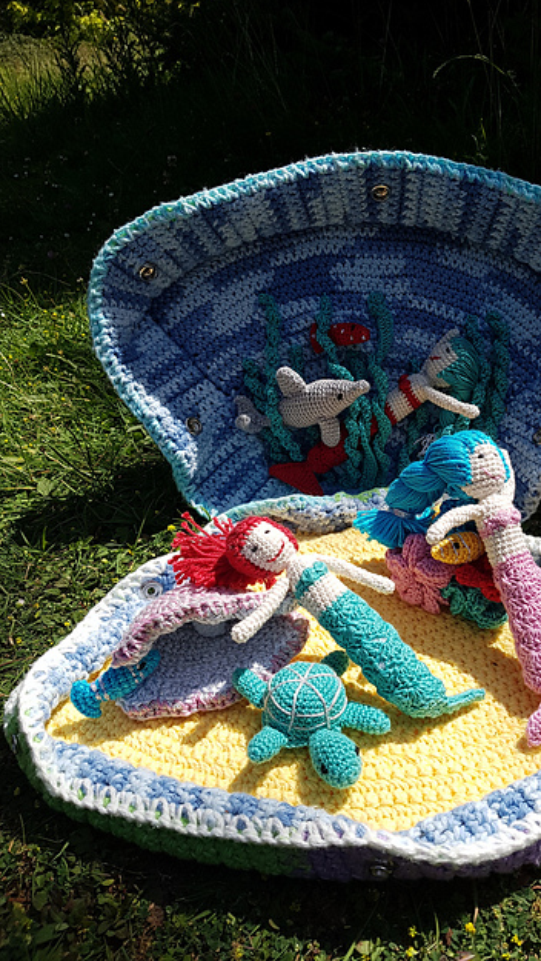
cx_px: 363
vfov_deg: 66.0
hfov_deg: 39.7
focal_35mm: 29
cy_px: 483
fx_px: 739
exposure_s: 1/3432
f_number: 1.7
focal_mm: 4.2
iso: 50
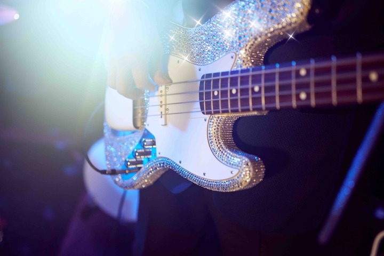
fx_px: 373
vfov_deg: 37.9
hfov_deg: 54.4
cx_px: 192
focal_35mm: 35
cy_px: 128
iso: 1000
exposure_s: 1/125
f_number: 1.4
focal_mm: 35
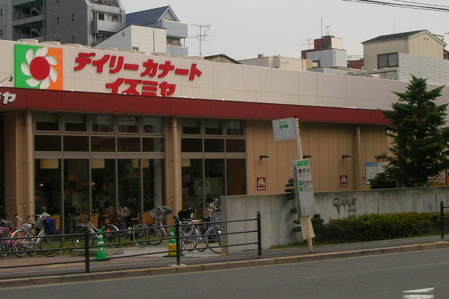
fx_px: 910
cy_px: 90
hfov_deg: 27.7
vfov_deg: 18.6
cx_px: 266
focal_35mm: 73
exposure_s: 1/170
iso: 71
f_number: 5.4
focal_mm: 7.7
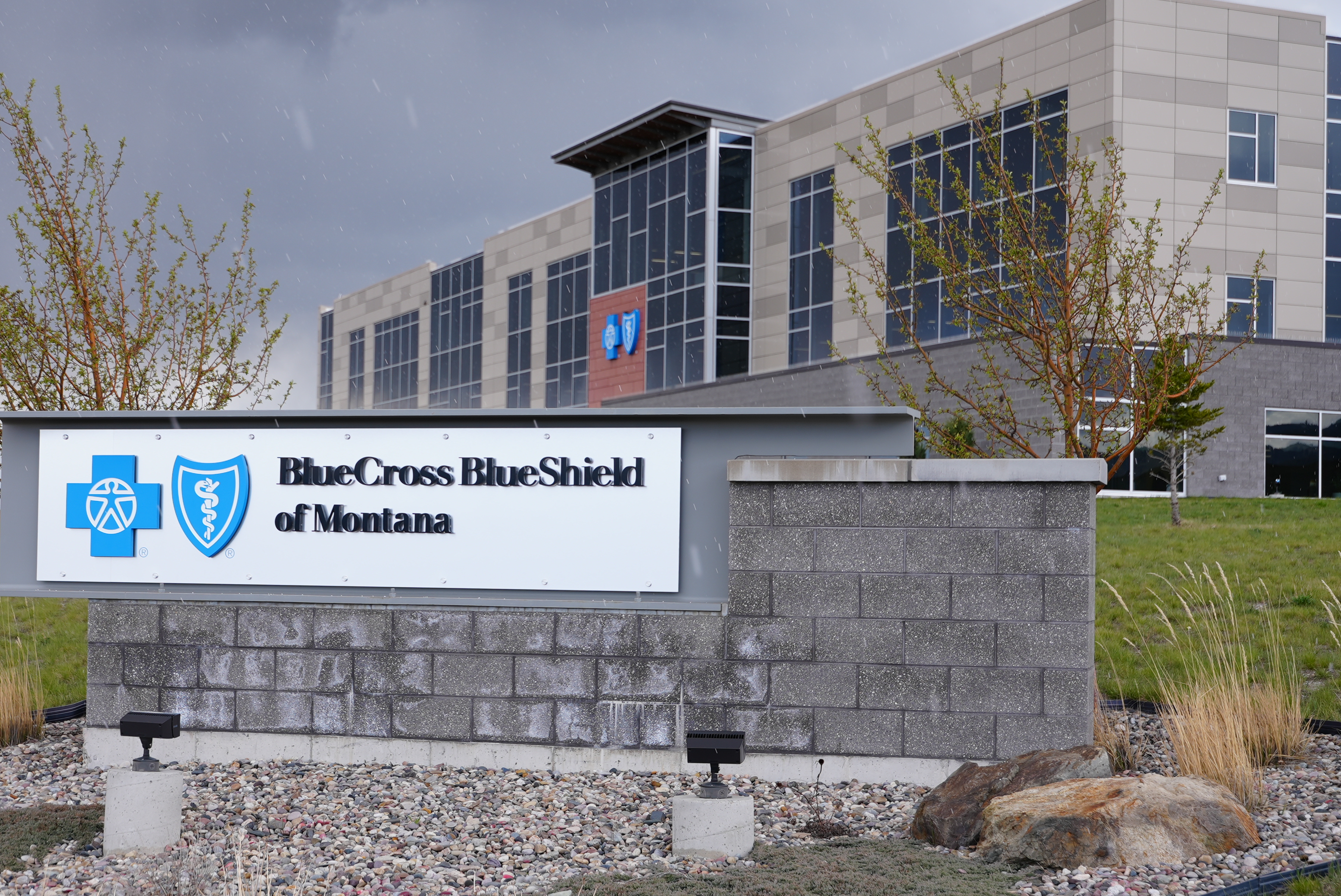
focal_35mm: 57
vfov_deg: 23.8
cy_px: 502
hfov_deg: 35.0
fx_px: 2124
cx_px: 589
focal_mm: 49
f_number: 5
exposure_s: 1/160
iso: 80
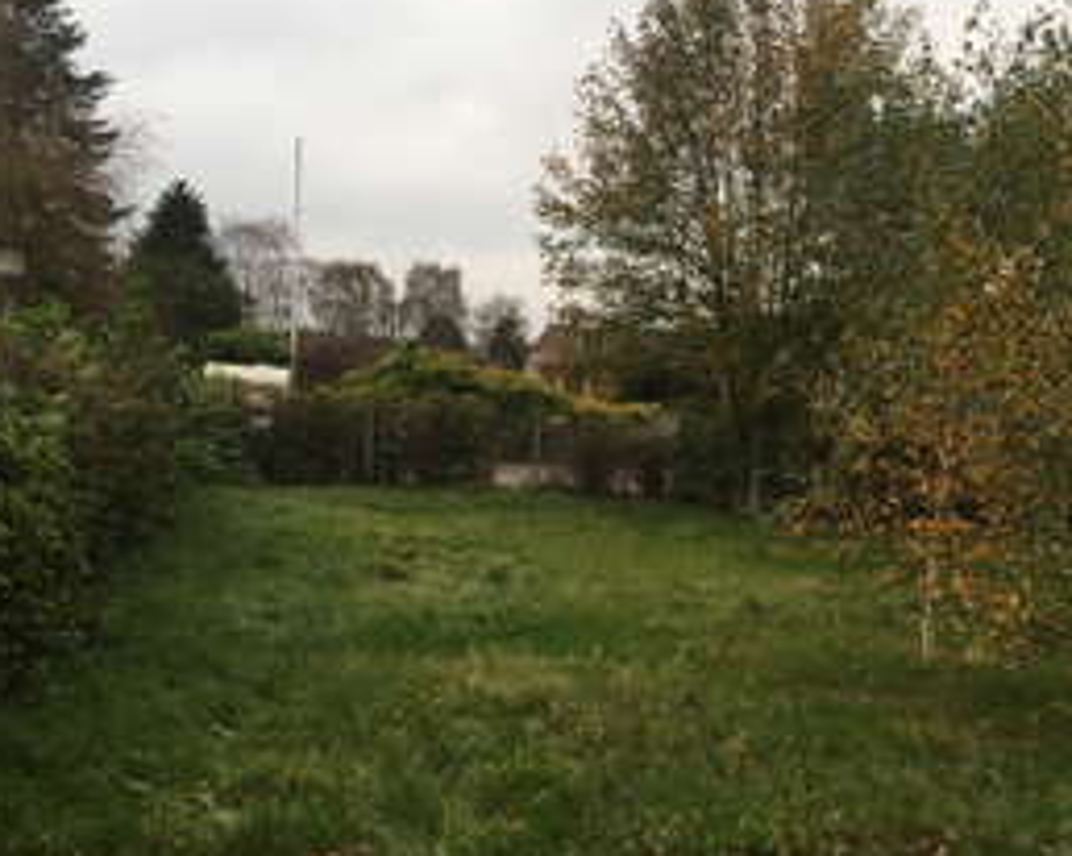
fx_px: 1300
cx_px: 684
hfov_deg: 44.4
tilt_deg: -3.3
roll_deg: -2.6
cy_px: 486
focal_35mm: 41
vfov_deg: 36.4
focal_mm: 4.15
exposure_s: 1/170
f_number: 2.2
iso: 32
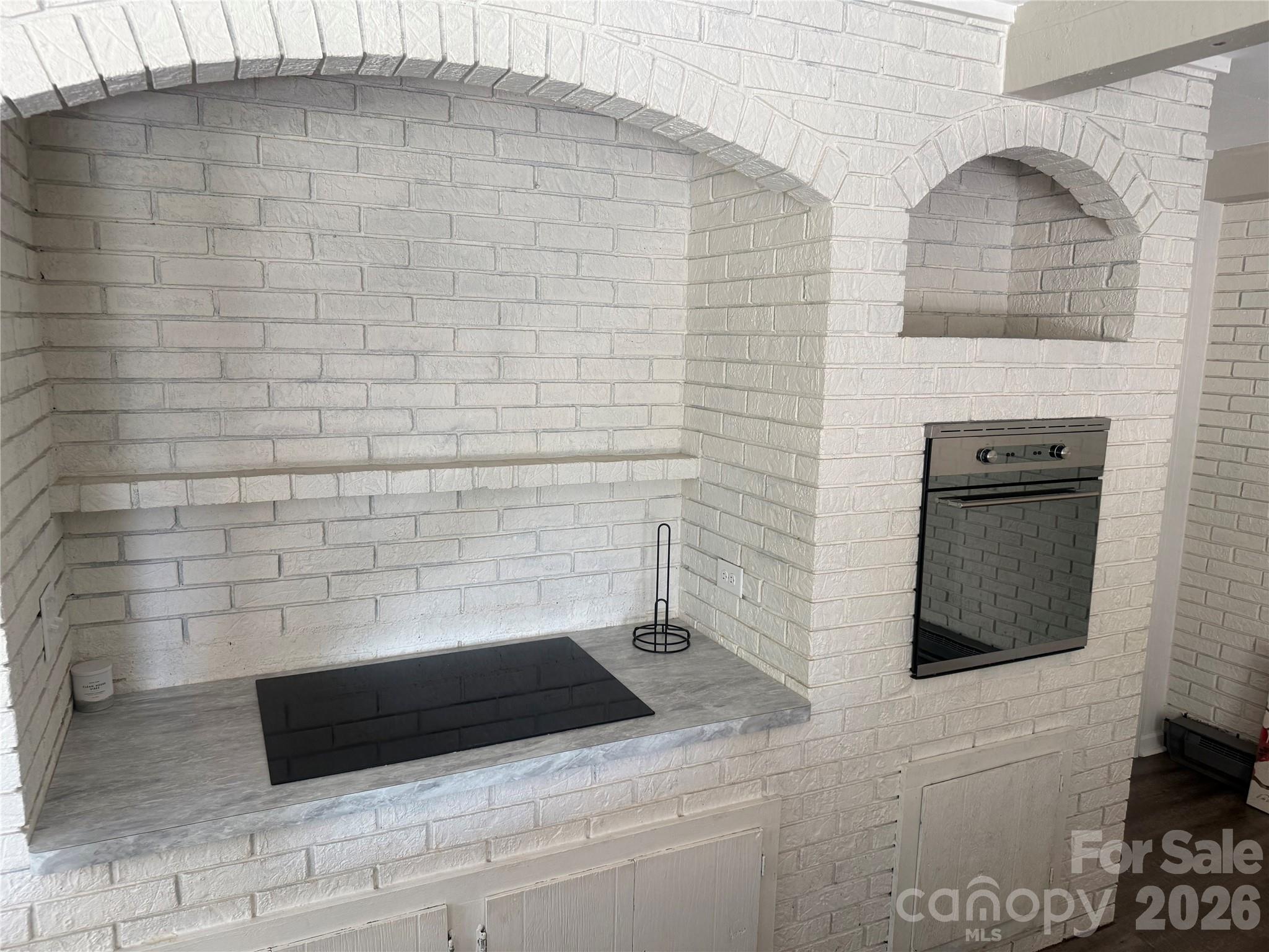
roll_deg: -1.7
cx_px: 634
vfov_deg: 56.8
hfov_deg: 71.6
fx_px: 880
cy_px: 476
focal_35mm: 24
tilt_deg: -9.3
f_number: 1.78
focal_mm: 6.76
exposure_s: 1/121
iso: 160
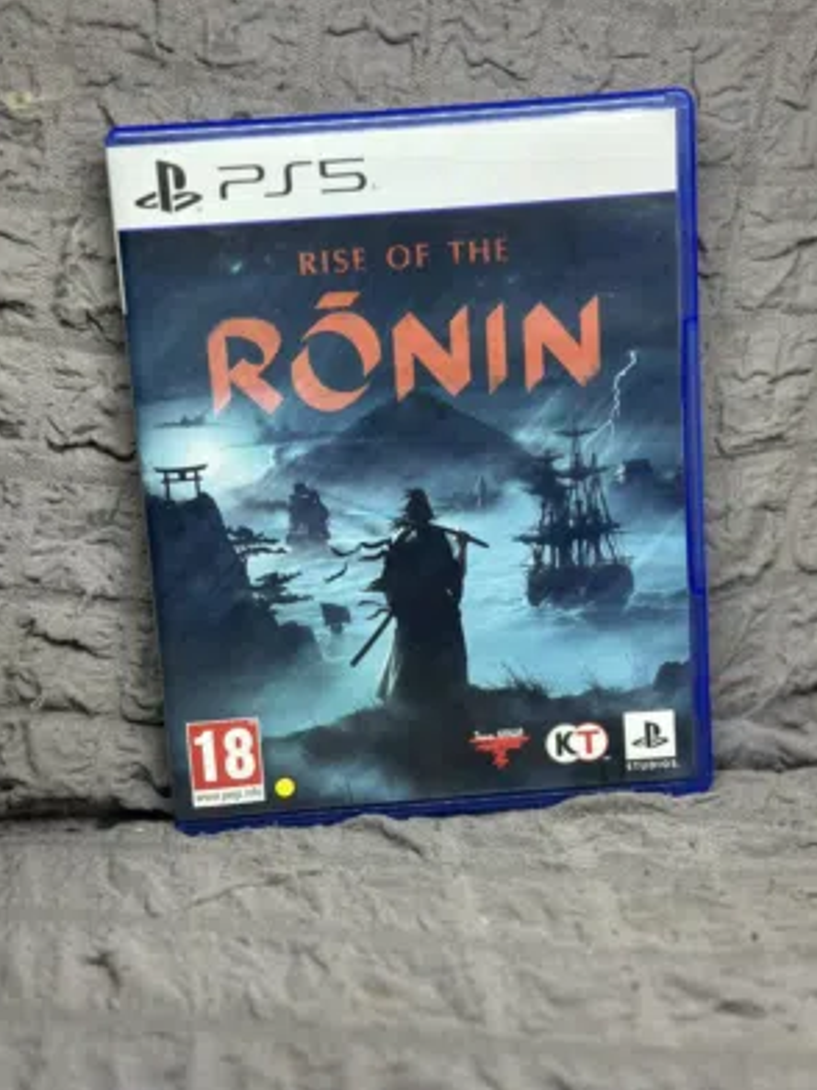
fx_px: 1542
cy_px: 542
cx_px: 403
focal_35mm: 49
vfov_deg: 38.9
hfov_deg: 29.7
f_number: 1.78
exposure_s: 1/101
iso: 64
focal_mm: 6.86
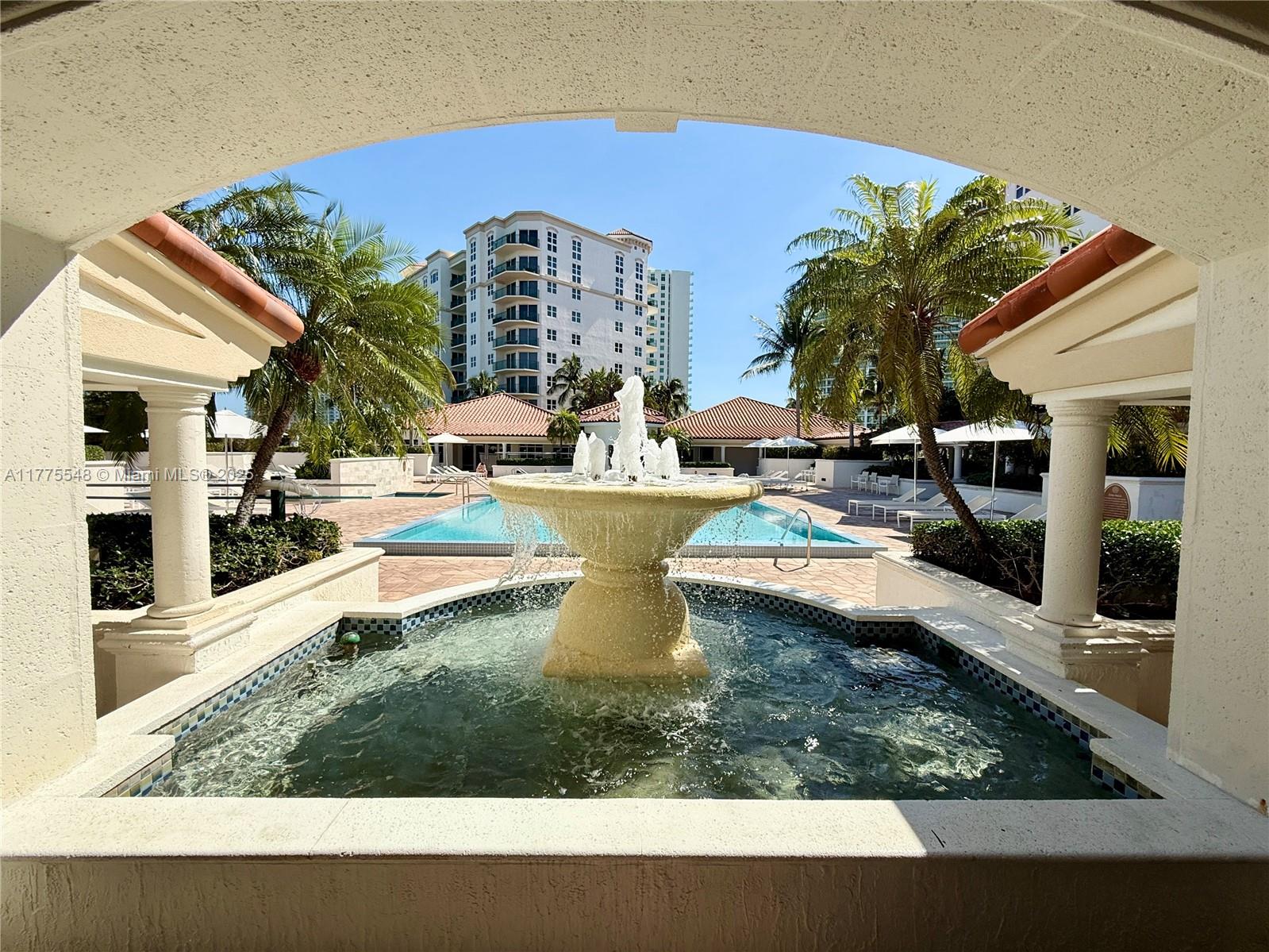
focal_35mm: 14
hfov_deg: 102.1
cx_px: 634
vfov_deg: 85.7
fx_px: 513
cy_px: 476
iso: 50
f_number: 2.2
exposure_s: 1/2410
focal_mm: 2.22
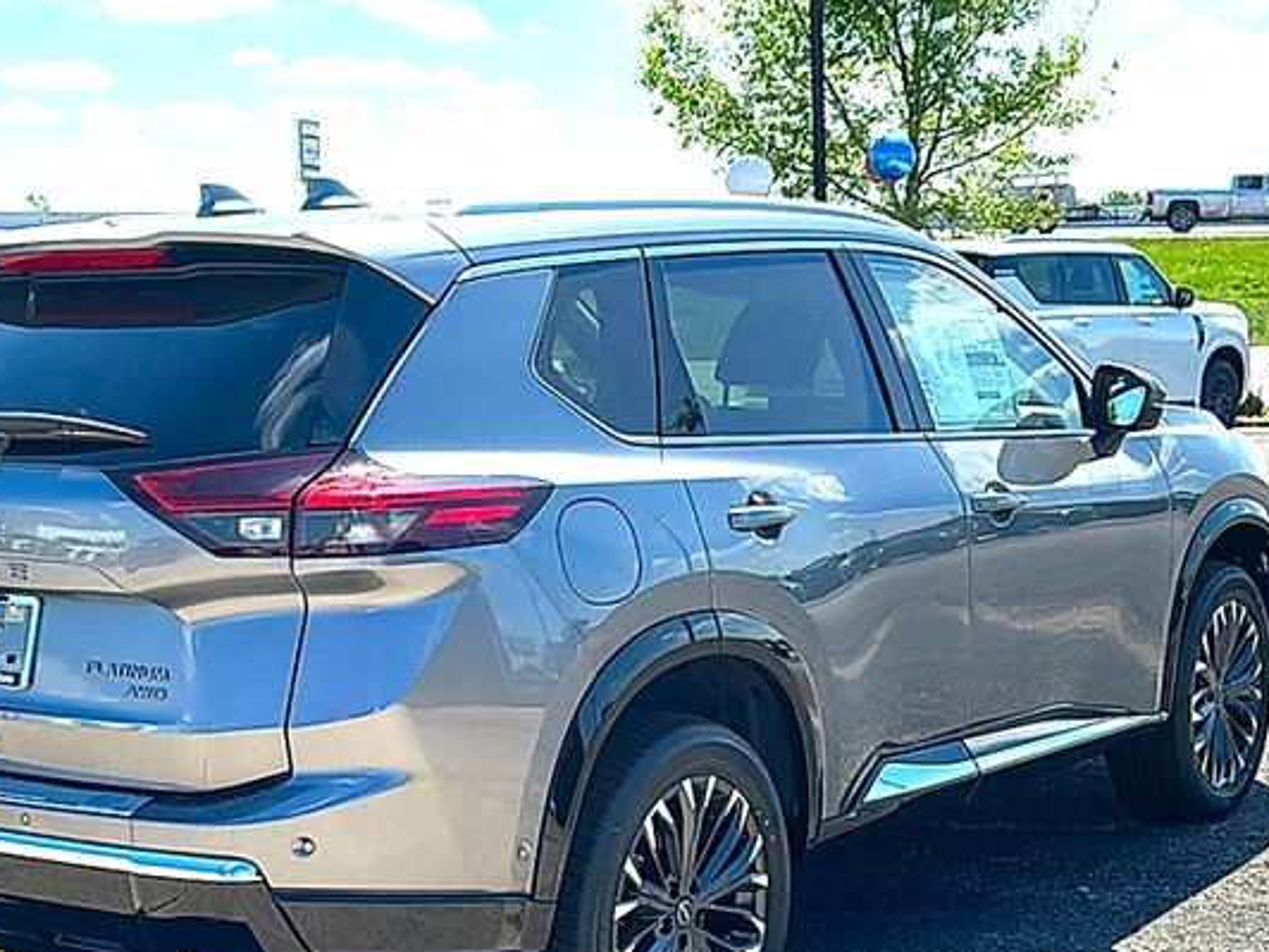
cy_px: 622
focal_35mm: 50
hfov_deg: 38.1
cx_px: 534
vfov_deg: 28.9
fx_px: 1833
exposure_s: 1/2604
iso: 80
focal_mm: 6.86
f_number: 1.78
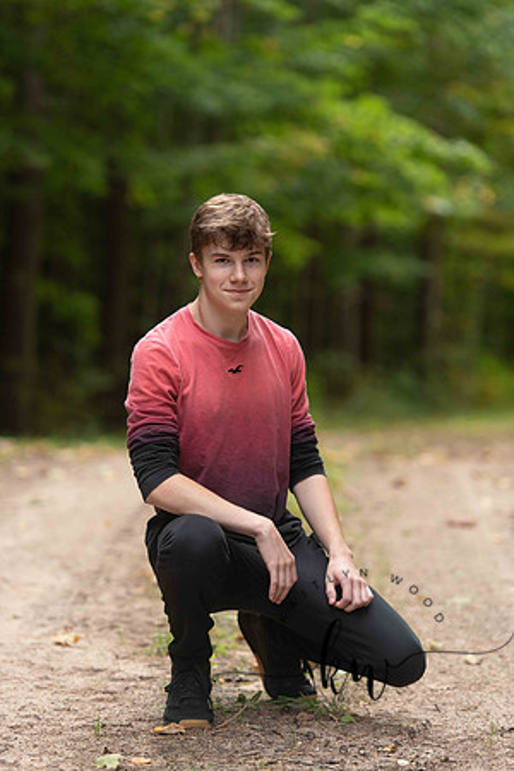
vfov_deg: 15.2
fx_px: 2891
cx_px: 257
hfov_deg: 10.2
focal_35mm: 135
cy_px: 386
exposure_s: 1/320
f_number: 2.8
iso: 500
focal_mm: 135
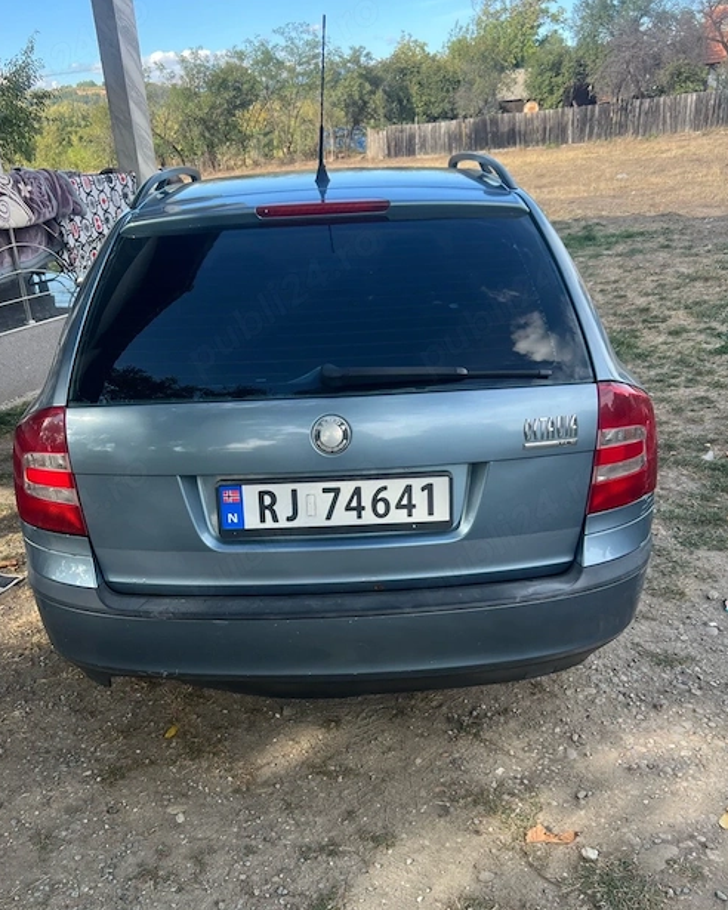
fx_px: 889
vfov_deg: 53.6
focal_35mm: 33
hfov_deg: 44.5
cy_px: 567
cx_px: 342
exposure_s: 1/650
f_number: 1.5
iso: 50
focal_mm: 5.7
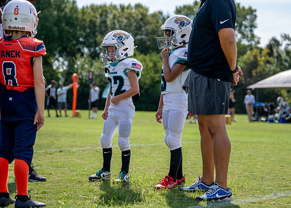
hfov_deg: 25.1
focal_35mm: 79
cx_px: 149
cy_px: 96
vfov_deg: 18.1
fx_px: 653
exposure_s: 1/2500
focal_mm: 70
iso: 200
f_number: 2.8
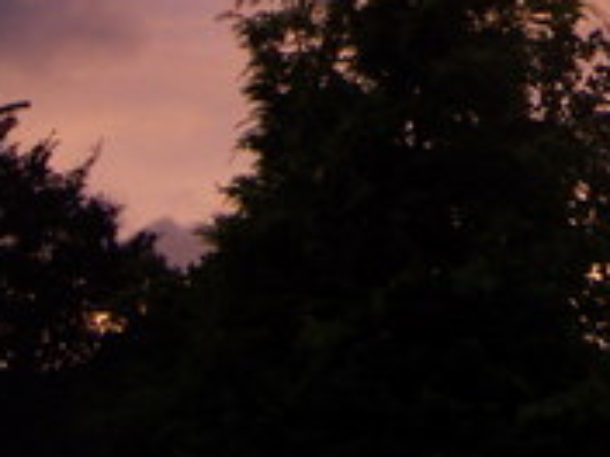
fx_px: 1586
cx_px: 742
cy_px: -83
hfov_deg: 20.3
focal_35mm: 90
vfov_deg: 15.8
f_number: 2.8
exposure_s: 1/50
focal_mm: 4.7
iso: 80
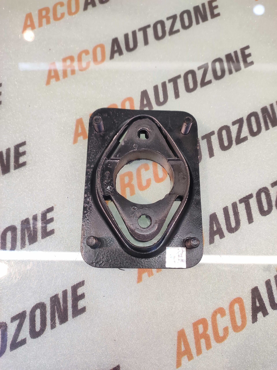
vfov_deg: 91.1
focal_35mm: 17
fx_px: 182
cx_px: 138
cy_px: 185
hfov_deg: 74.7
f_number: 1.79
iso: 175
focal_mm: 4.74
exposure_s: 1/33
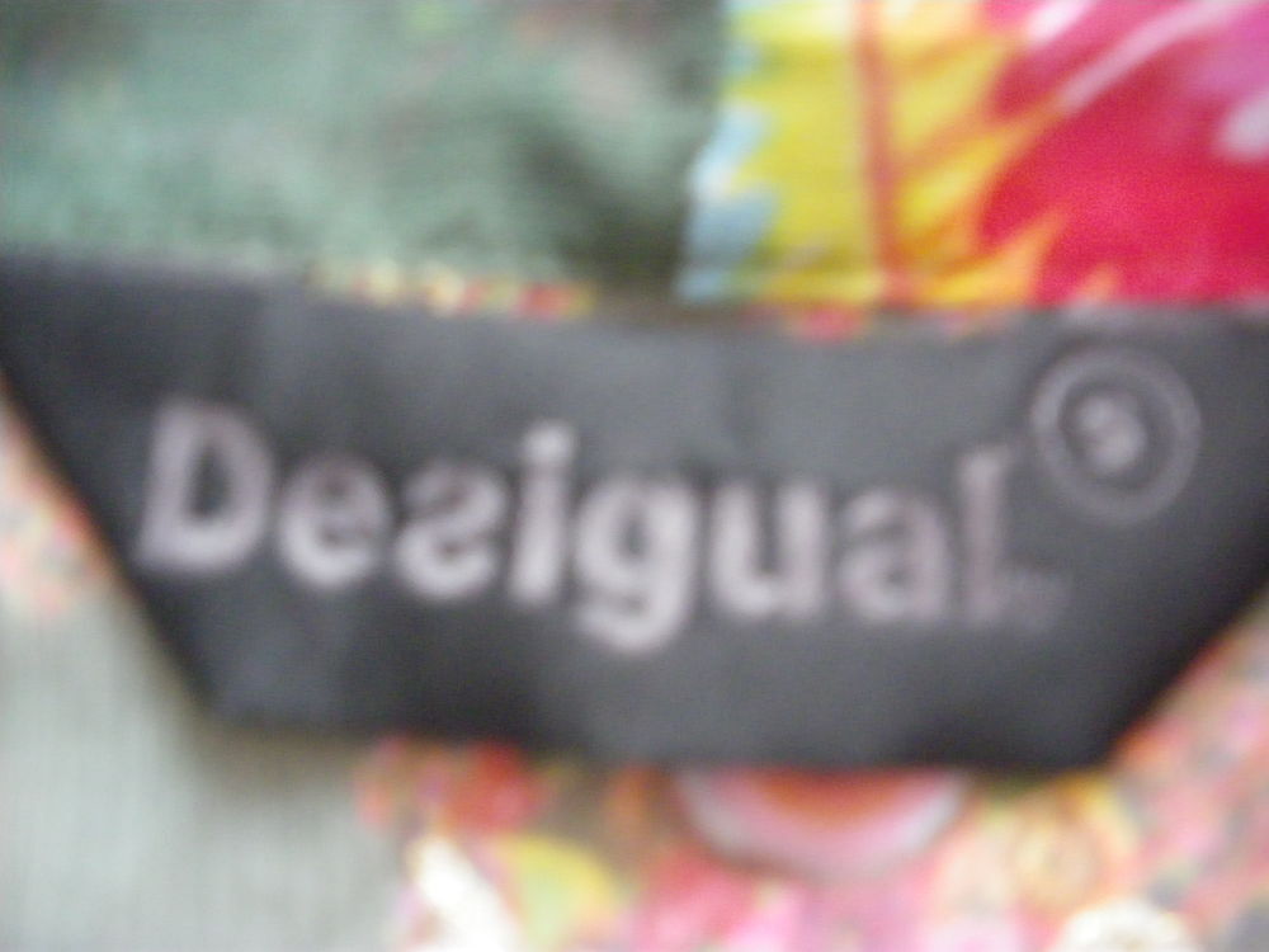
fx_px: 1320
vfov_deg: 39.7
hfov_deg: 51.4
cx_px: 634
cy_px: 476
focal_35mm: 36
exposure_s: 1/6
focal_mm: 6.3
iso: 800
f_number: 3.5
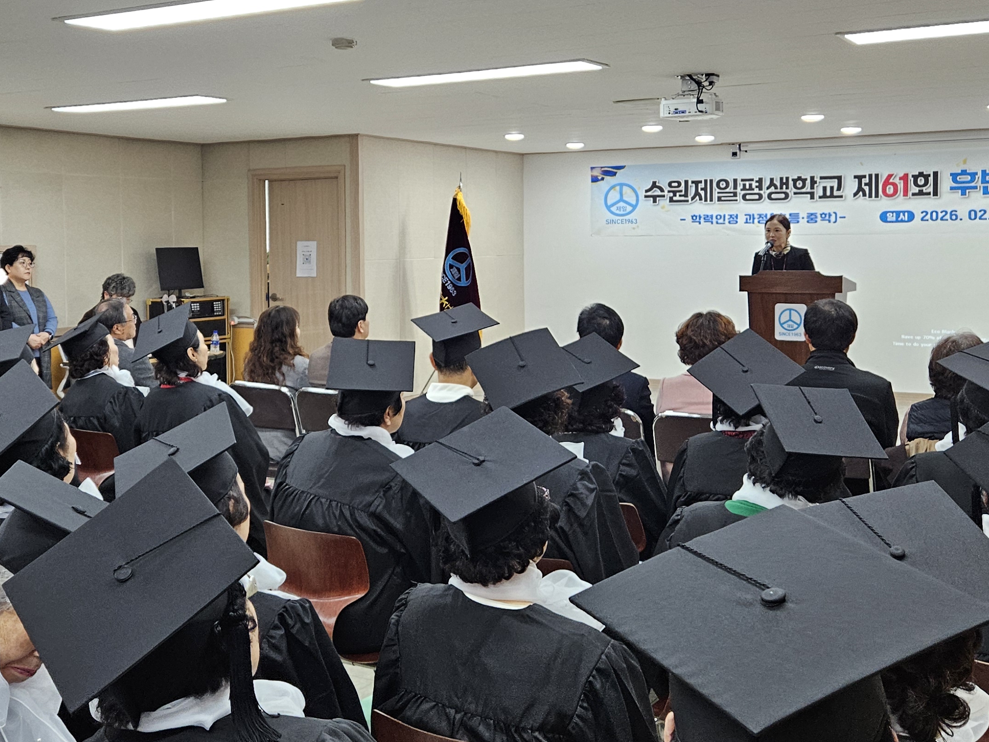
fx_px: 1229
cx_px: 398
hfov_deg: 43.6
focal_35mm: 43
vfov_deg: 33.3
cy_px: 256
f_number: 1.8
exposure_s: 1/170
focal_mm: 5.4
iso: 250
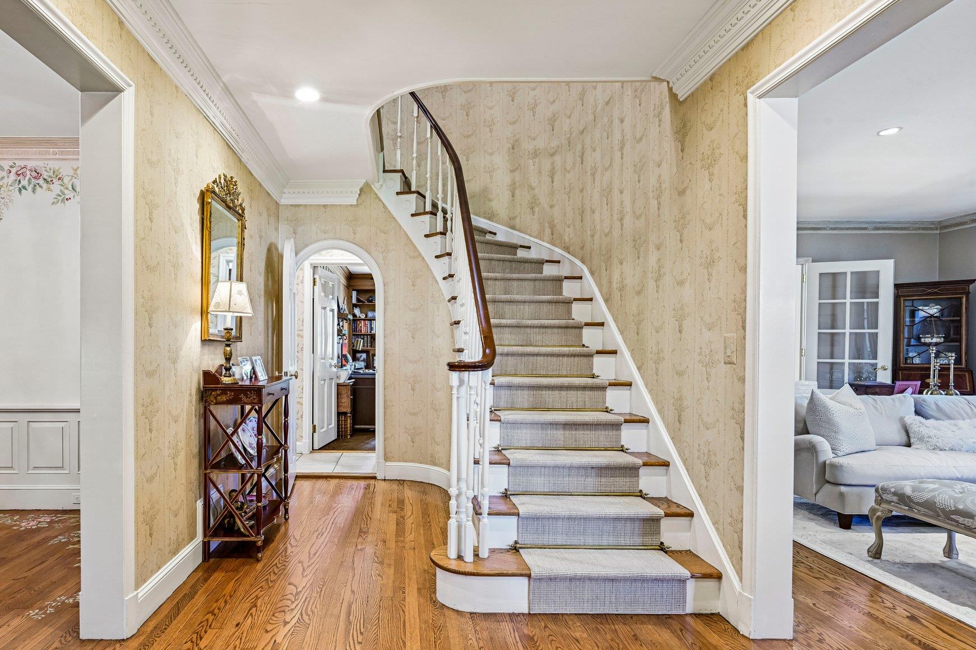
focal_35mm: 20
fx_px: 542
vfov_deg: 61.8
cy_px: 353
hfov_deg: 83.2
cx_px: 404
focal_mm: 17
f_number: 9
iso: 250
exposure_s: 1/2.5
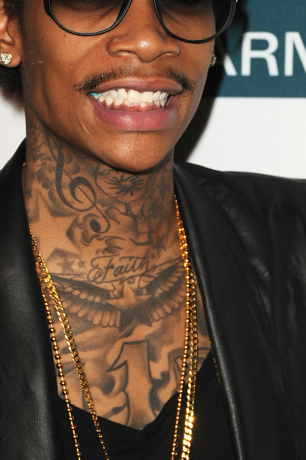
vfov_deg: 8.2
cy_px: 170
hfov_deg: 5.5
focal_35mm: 250
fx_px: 3191
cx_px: 116
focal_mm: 135
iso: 250
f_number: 5.6
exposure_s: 1/200
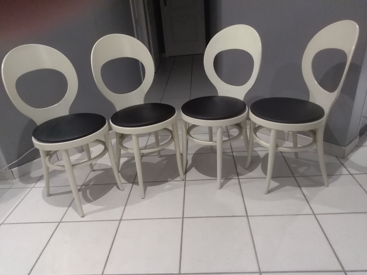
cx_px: 184
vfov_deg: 53.1
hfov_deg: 67.3
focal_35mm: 26
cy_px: 138
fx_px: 276
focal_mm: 3.54
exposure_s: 1/25
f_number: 2
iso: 889
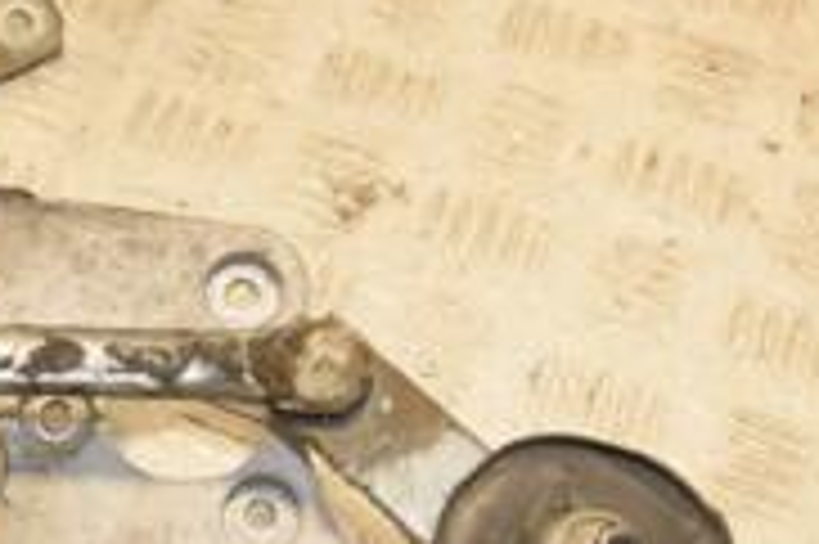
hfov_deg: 16.9
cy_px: 306
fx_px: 2477
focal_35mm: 109
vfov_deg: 12.5
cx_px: -441
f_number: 6.3
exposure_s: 1/200
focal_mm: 22
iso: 800
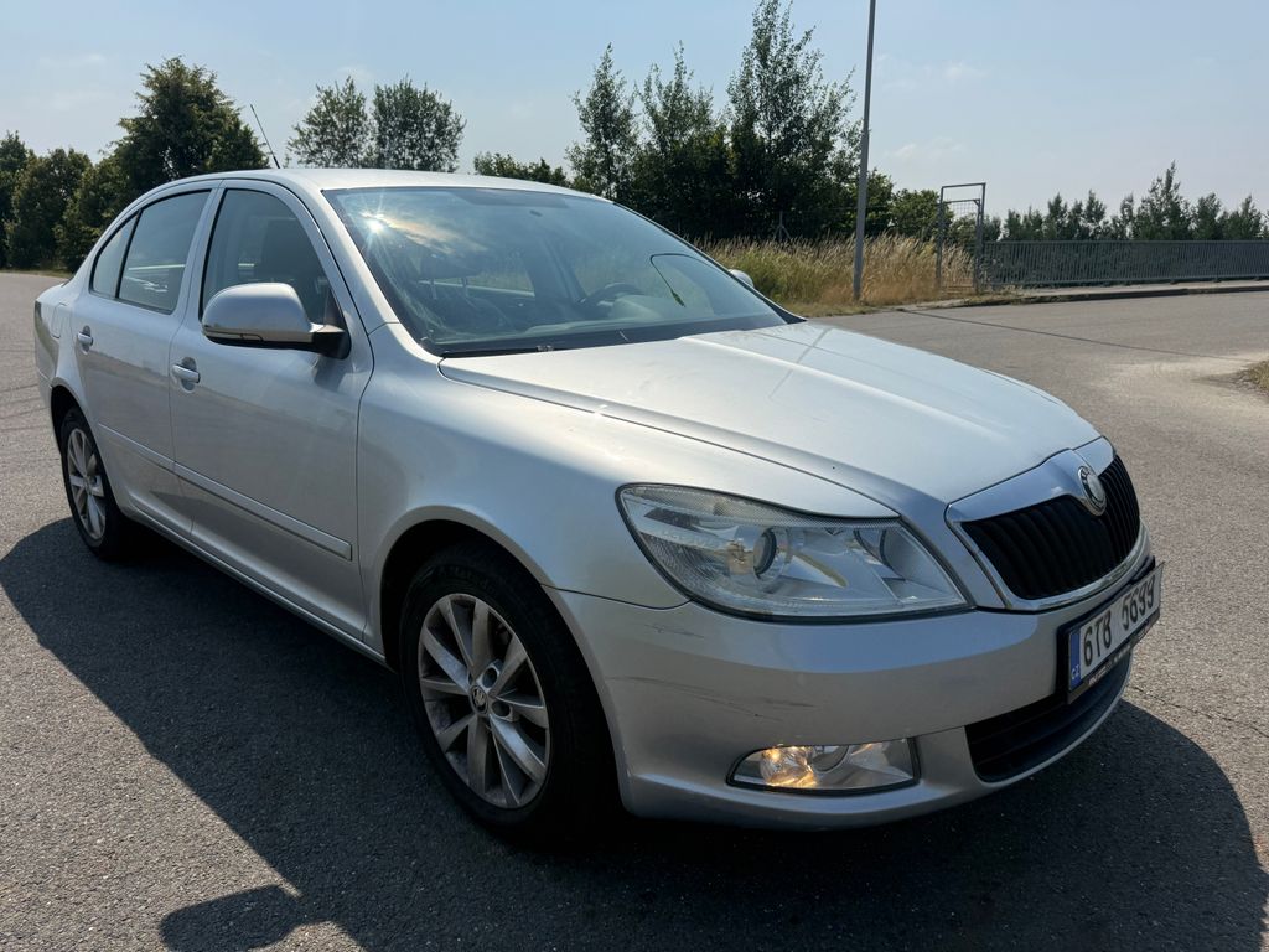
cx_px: 634
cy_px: 476
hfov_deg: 71.6
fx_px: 880
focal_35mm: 24
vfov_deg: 56.8
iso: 125
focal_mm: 6.76
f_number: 1.78
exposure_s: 1/14286
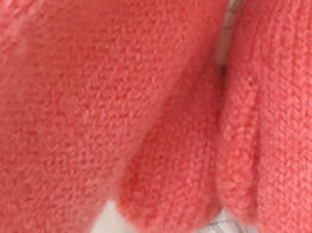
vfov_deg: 11.9
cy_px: -12
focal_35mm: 123
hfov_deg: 15.7
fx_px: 1107
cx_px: 312
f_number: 2.2
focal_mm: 4.15
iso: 160
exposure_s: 1/33
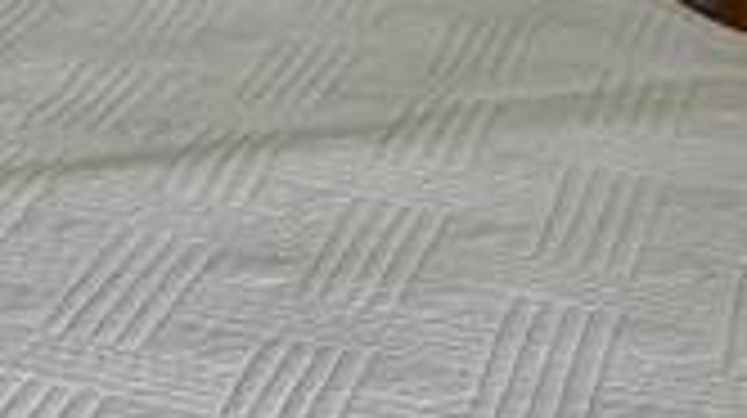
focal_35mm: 175
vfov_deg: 6.7
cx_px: -81
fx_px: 3463
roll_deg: -2.3
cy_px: -440
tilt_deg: -10.3
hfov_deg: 12.1
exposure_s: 1/121
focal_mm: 5.7
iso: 32
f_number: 1.5
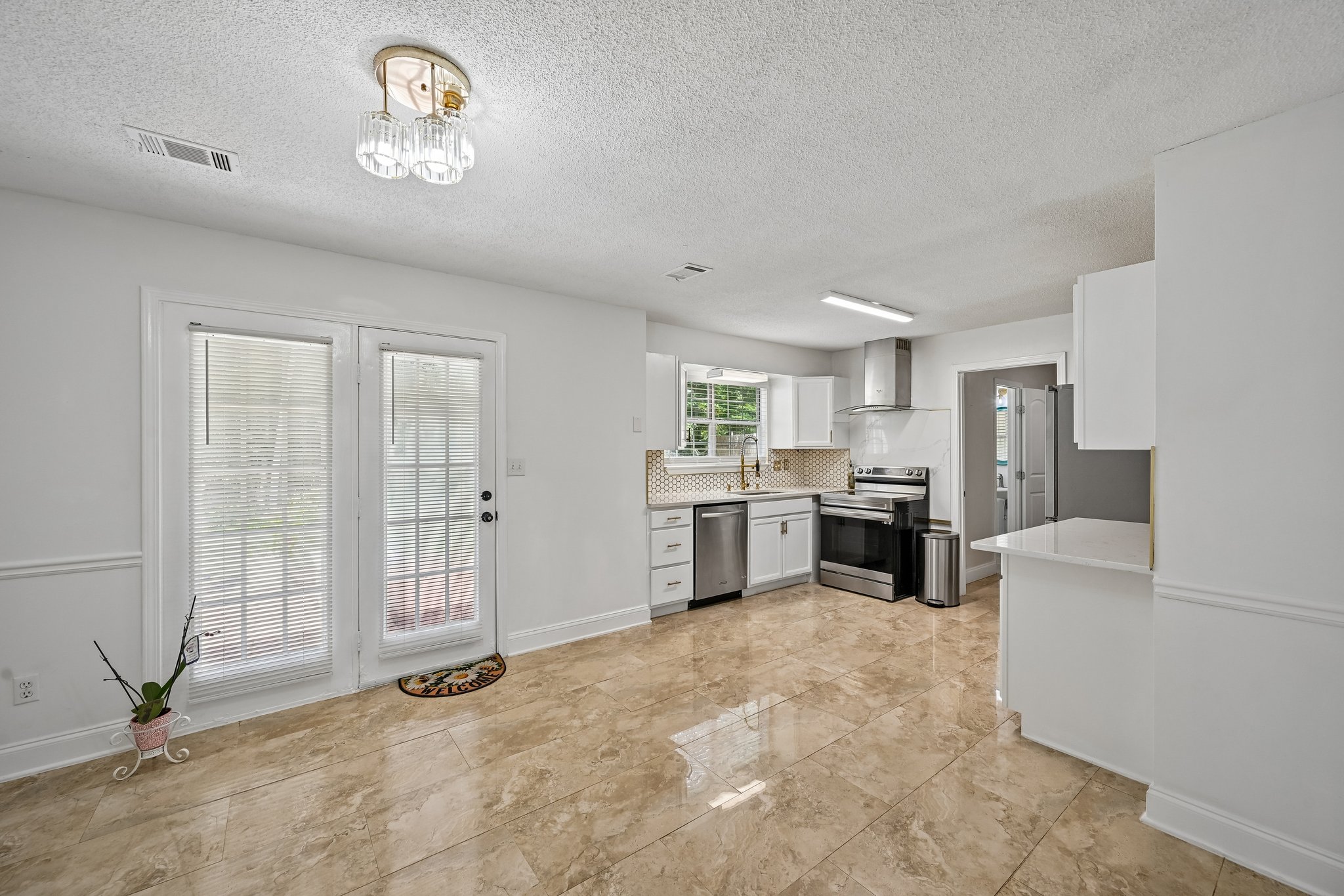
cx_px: 672
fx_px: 523
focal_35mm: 14
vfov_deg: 81.2
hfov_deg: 104.3
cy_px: 448
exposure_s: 1/30
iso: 100
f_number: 8
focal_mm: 14
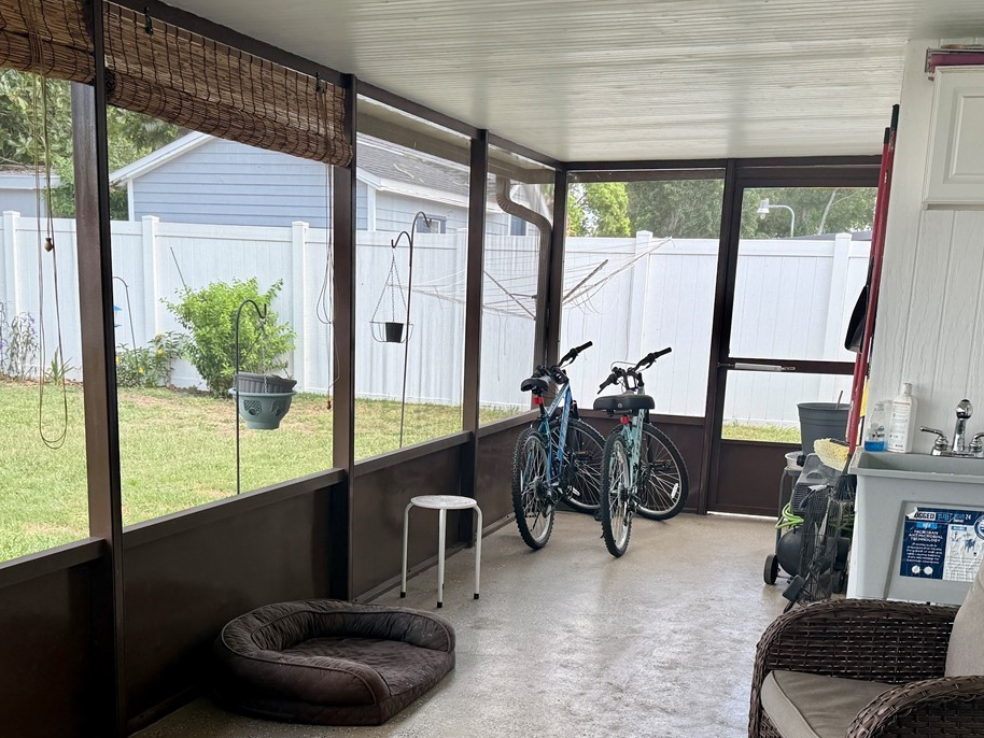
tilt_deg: -12.9
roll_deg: -1.6
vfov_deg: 33.7
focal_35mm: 42
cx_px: 475
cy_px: 554
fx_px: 1194
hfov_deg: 44.8
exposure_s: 1/421
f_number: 1.78
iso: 80
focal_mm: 6.76
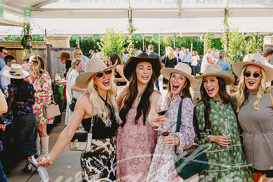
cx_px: 170
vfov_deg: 30.4
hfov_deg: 44.2
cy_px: 106
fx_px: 334
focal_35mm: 44
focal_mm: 30.5
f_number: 5.6
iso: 500
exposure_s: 1/200
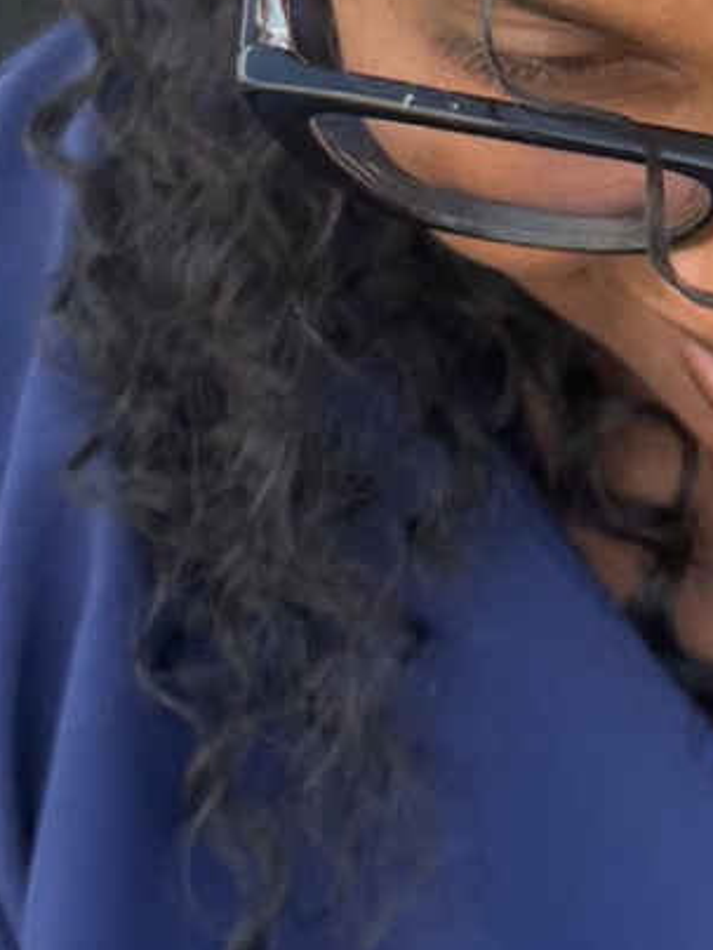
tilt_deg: -17.3
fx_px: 2609
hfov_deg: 14.9
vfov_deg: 18.2
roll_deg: +2.4
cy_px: -508
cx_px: 906
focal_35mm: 95
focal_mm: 6.76
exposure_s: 1/205
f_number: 1.78
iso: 125
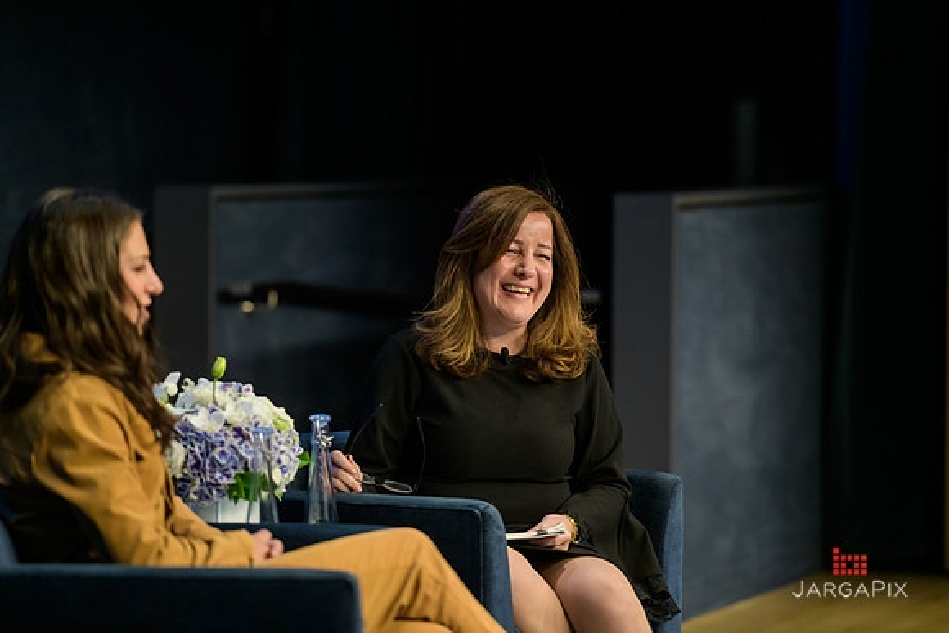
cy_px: 316
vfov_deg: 7.6
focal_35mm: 180
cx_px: 474
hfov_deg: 11.4
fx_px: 4746
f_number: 3.2
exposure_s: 1/200
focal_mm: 180
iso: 1600
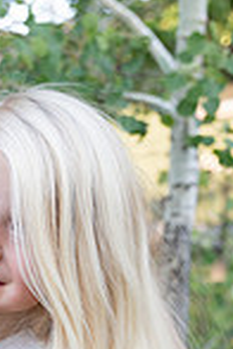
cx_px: -116
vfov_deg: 22.5
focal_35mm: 89
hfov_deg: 14.3
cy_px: 285
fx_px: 864
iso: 320
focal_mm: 29
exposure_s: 1/160
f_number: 3.5
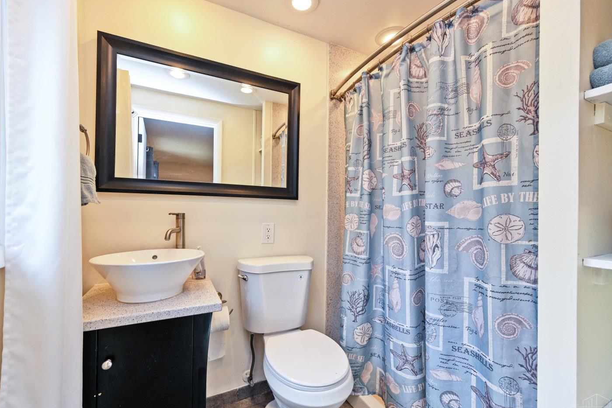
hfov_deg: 100.4
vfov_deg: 77.3
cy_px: 210
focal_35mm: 15
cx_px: 300
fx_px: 255
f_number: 4.5
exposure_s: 1/80
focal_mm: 14
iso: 200
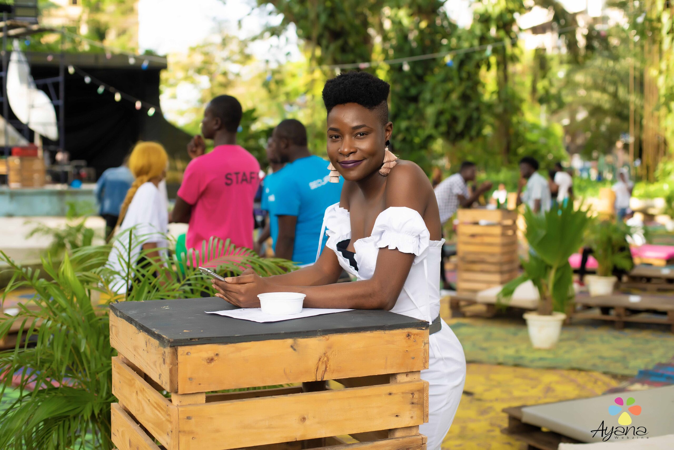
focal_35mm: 50
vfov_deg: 27.0
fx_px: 936
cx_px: 337
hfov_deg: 39.6
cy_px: 225
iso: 320
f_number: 3.5
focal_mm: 50
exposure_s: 1/200
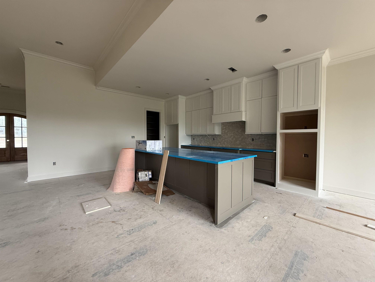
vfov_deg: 85.7
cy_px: 141
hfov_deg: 102.1
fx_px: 152
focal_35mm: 14
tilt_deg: -1.3
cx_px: 188
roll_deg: -0.9
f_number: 2.2
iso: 250
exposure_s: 1/99
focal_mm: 2.22
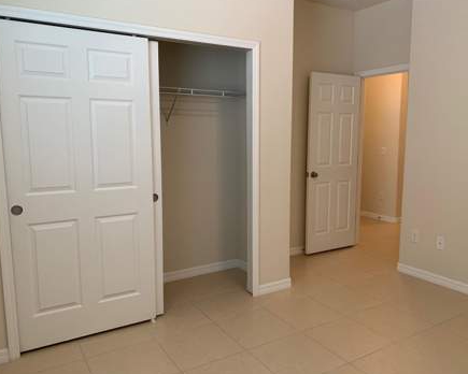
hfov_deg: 62.2
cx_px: 244
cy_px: 186
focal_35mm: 28
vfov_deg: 51.5
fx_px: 388
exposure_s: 1/60
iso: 160
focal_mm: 4.25
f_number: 1.8
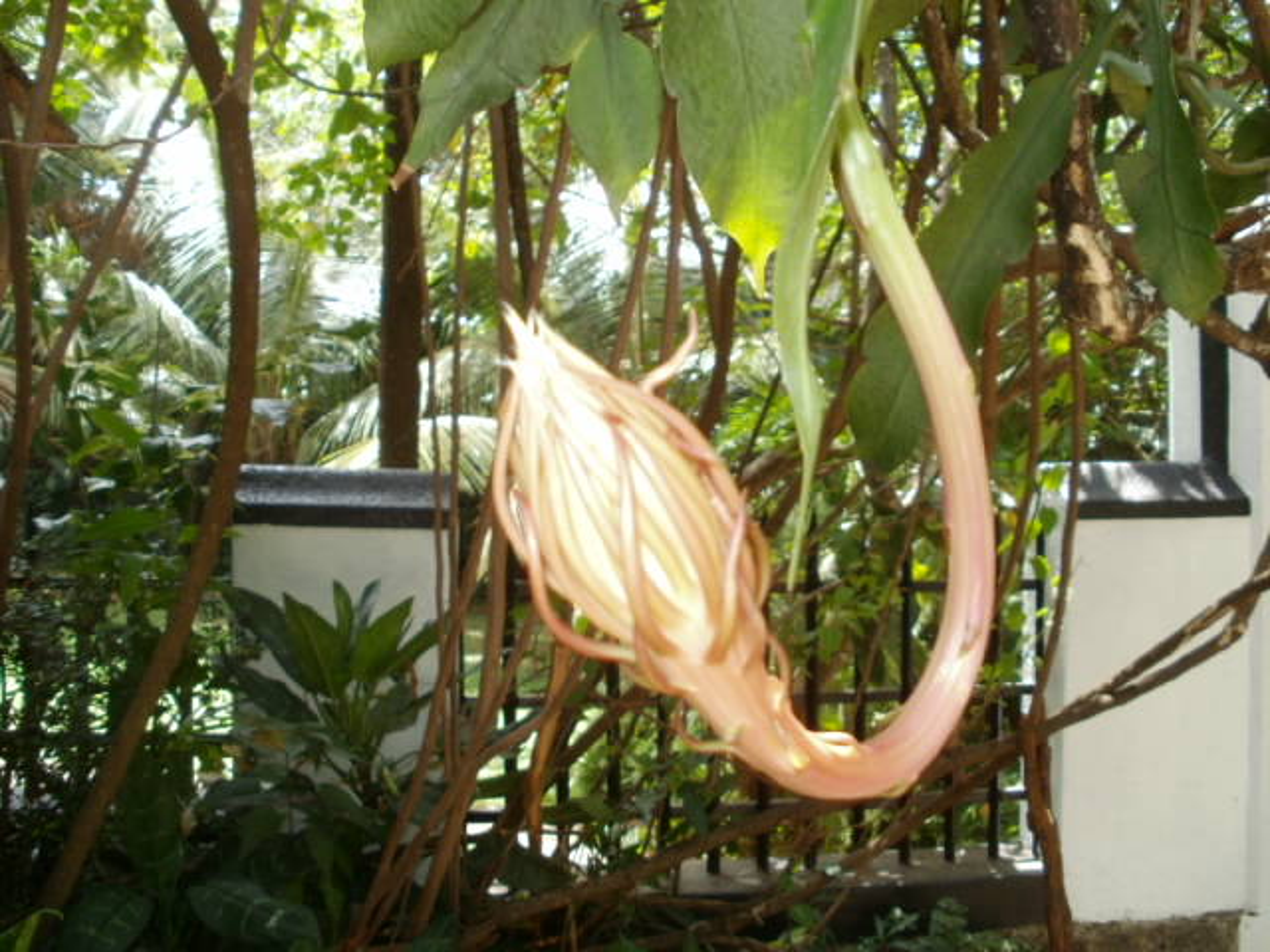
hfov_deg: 51.4
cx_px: 635
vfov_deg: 39.7
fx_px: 1321
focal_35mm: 36
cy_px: 476
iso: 100
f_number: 3.5
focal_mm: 6.3
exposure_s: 1/60
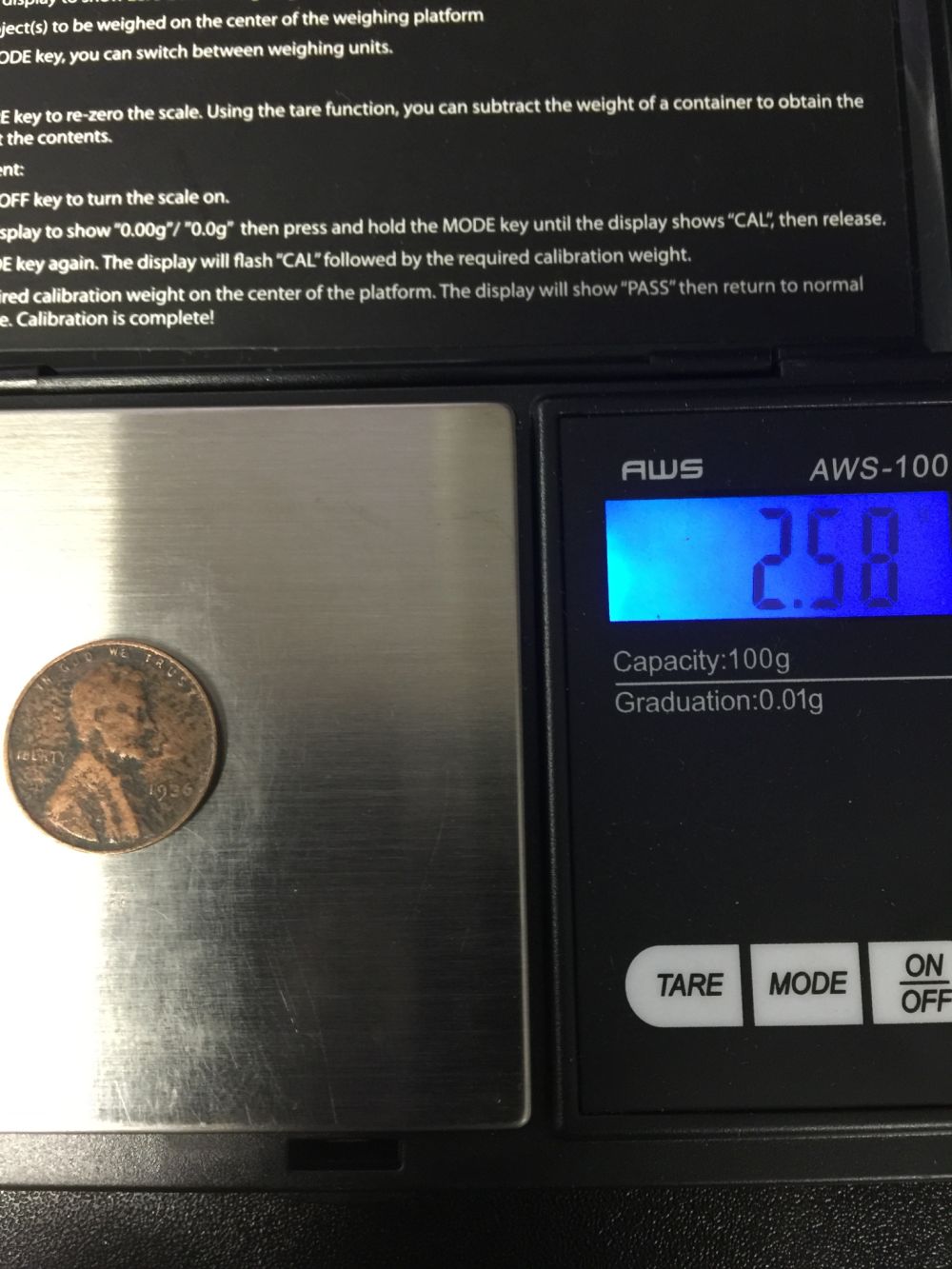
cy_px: 634
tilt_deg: -82.9
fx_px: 1063
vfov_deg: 61.7
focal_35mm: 29
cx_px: 476
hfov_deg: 48.2
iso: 125
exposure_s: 1/10
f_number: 2.2
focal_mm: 4.15
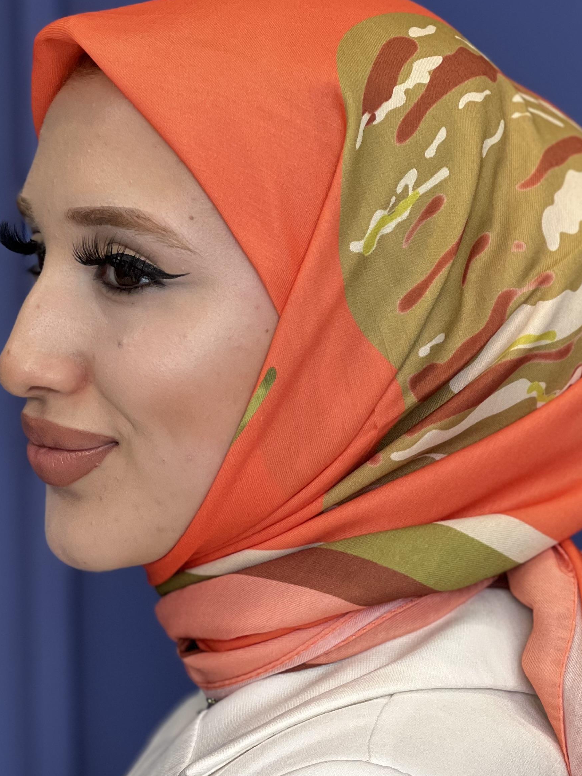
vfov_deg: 14.7
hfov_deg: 11.1
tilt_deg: -1.8
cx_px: 403
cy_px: 458
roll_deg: +0.7
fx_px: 3004
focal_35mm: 134
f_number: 2.8
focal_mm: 9
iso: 100
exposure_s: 1/100
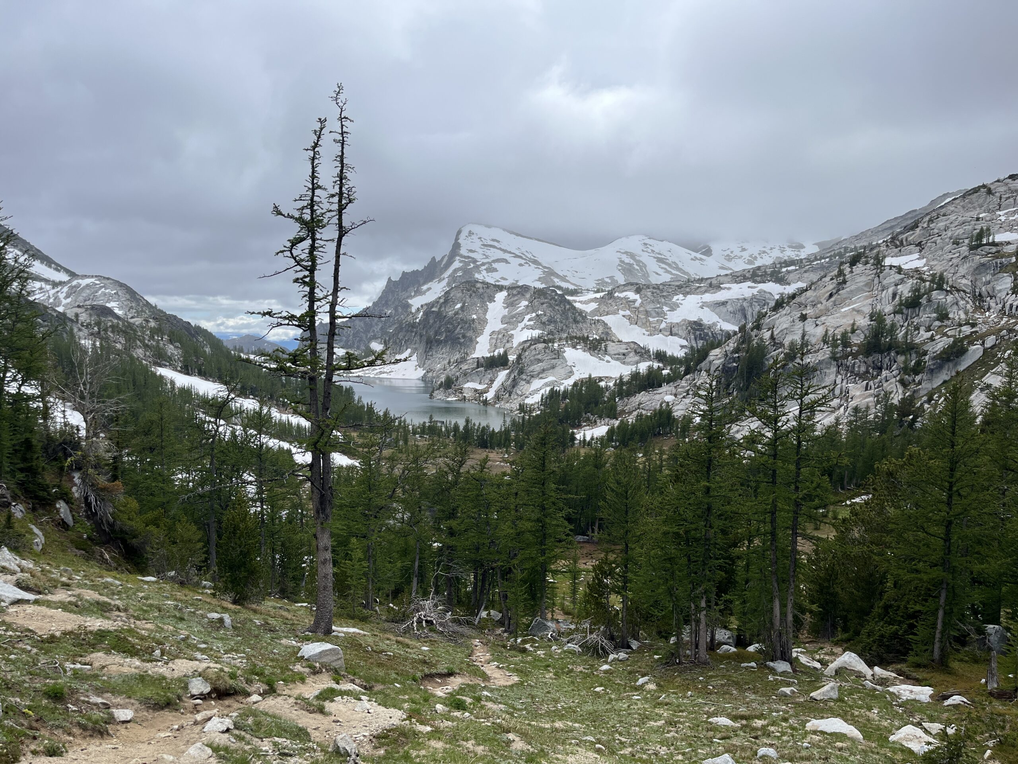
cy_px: 382
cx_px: 509
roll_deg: -0.4
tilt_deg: -3.5
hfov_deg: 67.3
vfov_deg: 53.1
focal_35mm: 26
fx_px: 765
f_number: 1.6
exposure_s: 1/4854
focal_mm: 5.1
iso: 50
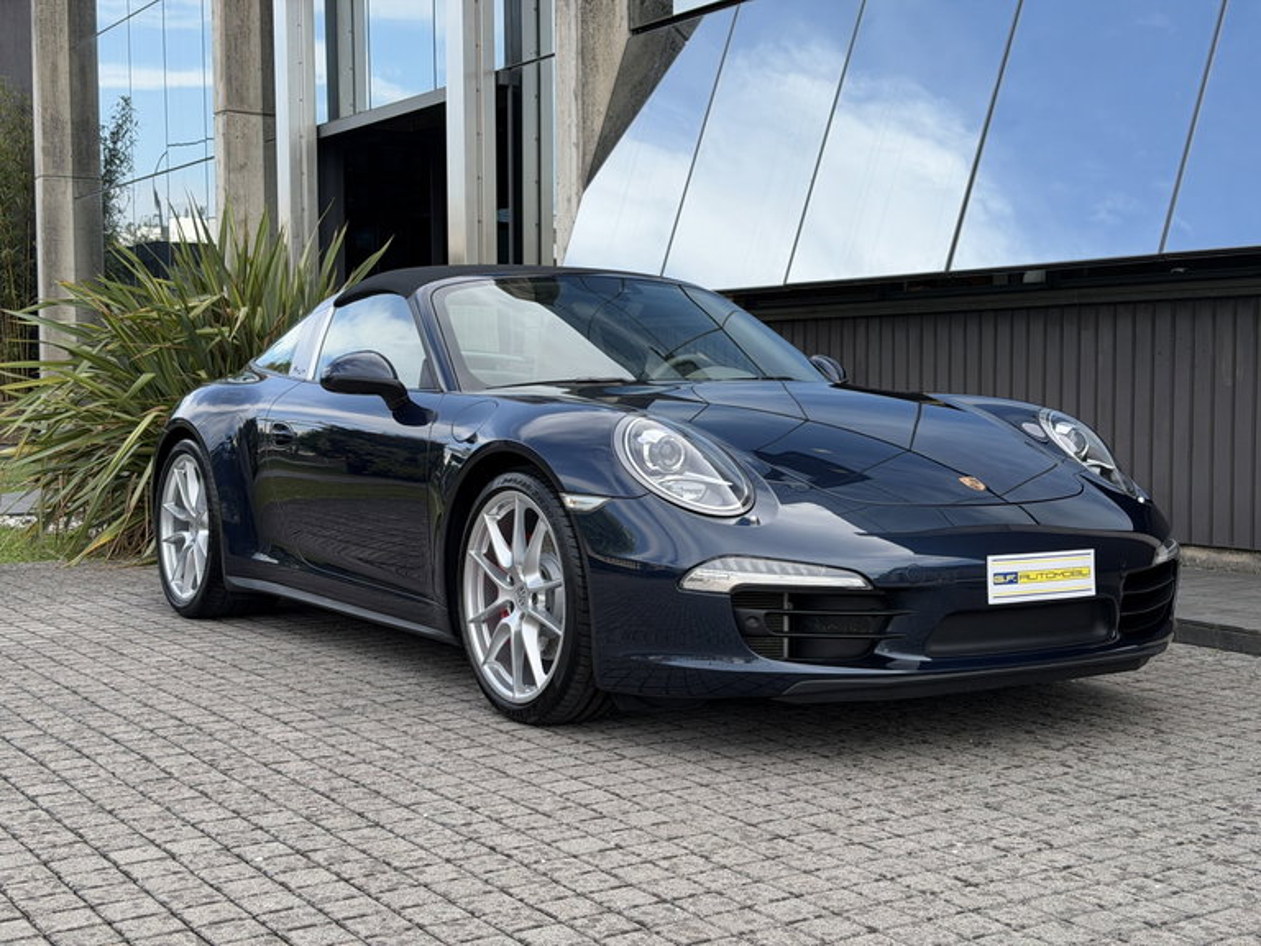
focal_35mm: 48
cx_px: 630
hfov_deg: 39.7
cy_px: 473
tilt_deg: -3.5
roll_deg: -0.4
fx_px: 1749
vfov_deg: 30.3
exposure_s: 1/1100
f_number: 1.78
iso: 64
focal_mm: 6.76
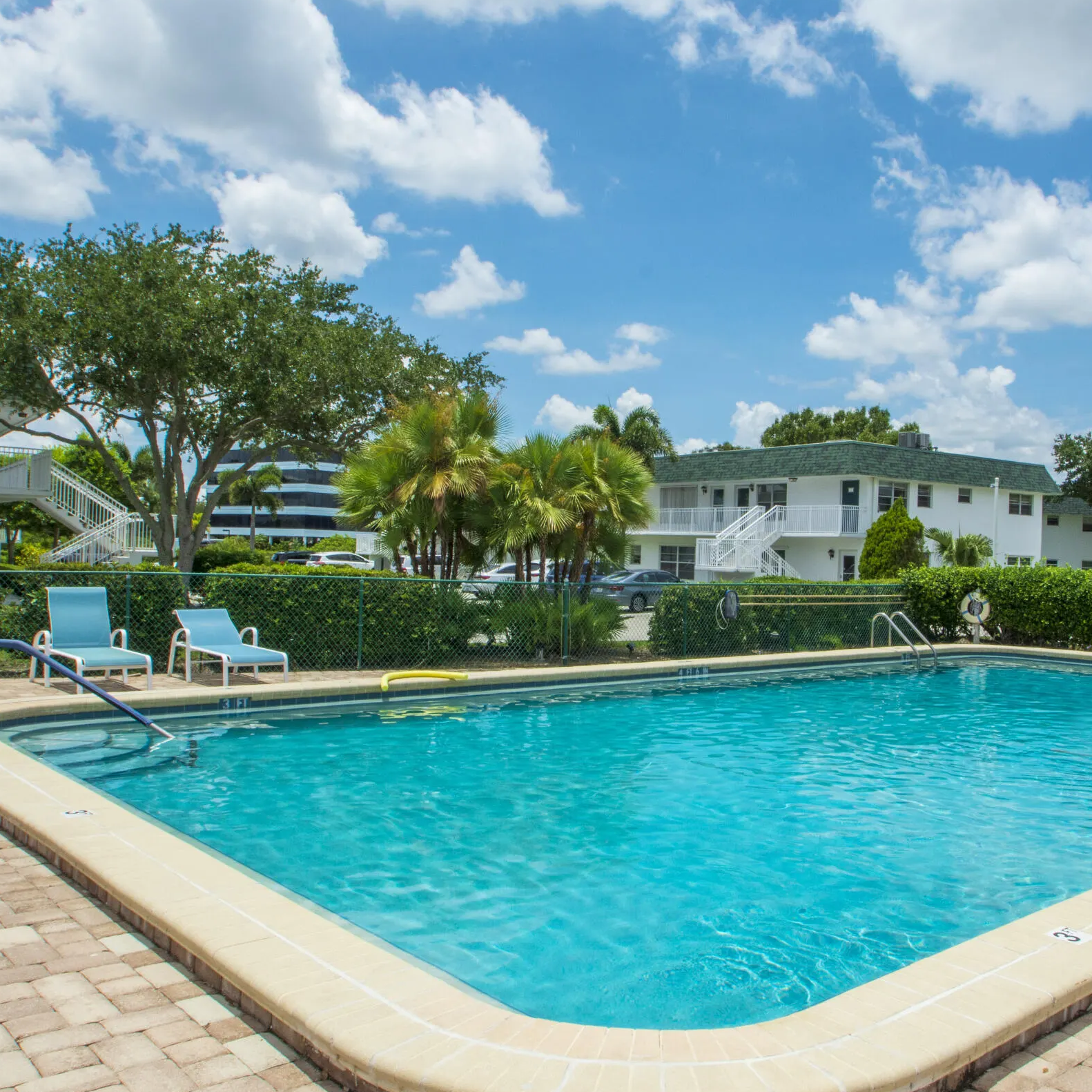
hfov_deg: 55.0
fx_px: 1035
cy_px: 528
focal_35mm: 29
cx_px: 678
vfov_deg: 55.6
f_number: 16
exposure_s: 1/250
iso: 200
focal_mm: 12
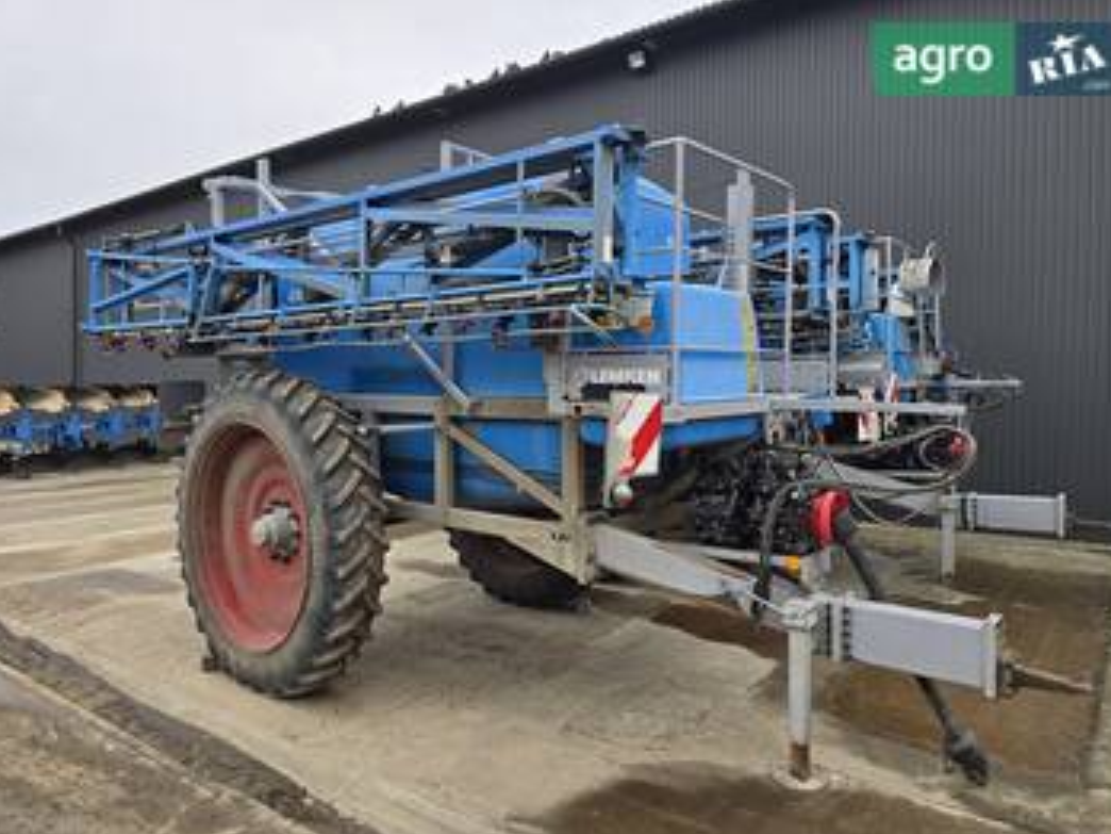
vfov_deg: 56.8
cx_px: 560
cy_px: 428
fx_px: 770
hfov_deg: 71.6
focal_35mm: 24
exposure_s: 1/267
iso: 12
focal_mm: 6.3
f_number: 1.7
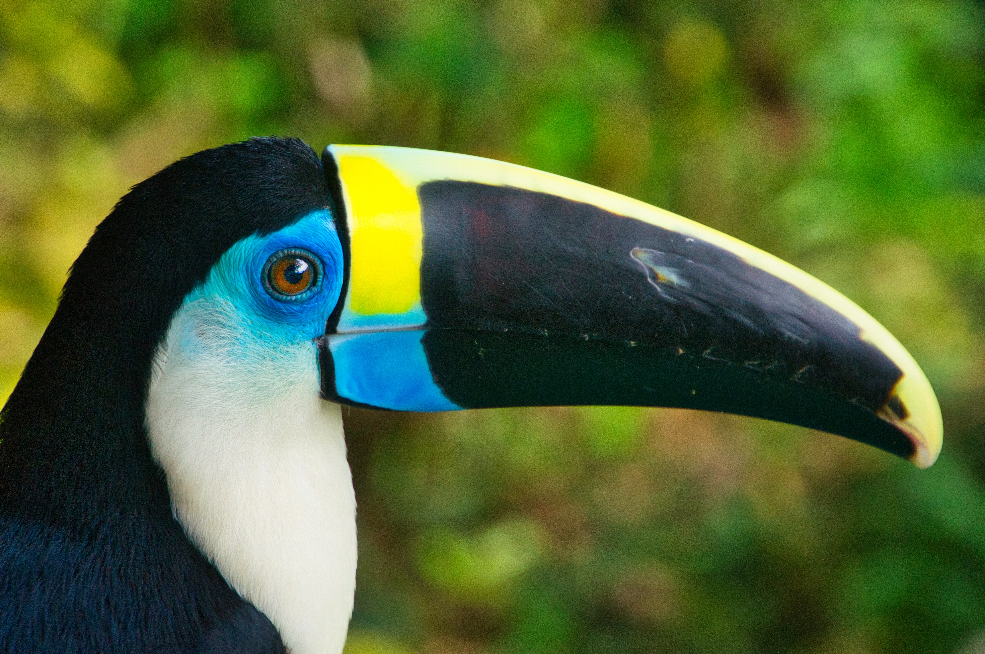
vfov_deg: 6.9
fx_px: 5436
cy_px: 327
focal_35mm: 199
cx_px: 492
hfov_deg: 10.4
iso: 1600
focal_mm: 132.6
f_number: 8
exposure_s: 1/640
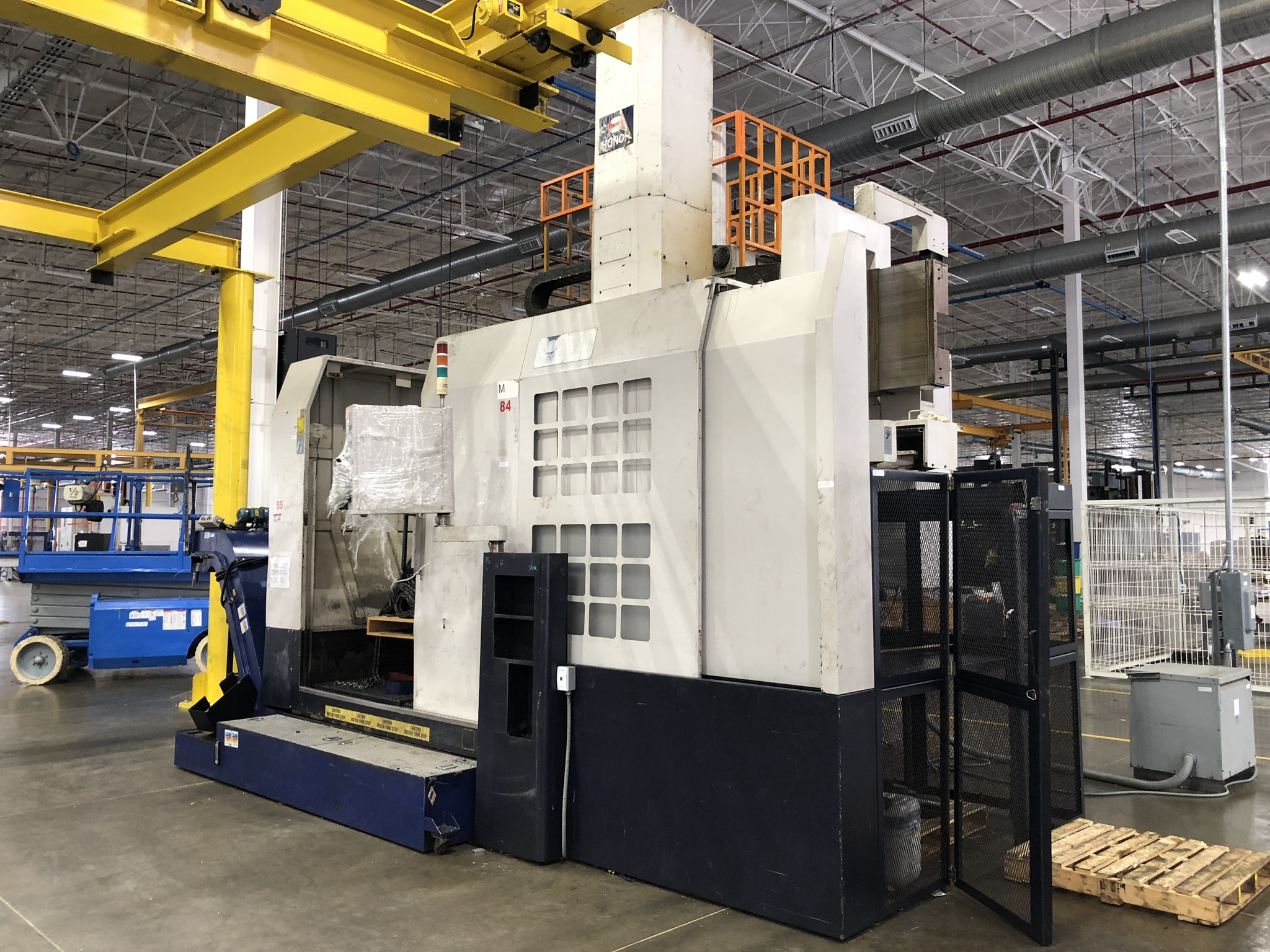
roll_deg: +0.3
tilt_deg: +4.8
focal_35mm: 28
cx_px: 635
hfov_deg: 63.4
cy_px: 476
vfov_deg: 49.7
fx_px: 1027
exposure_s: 1/20
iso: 40
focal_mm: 4
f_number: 1.8
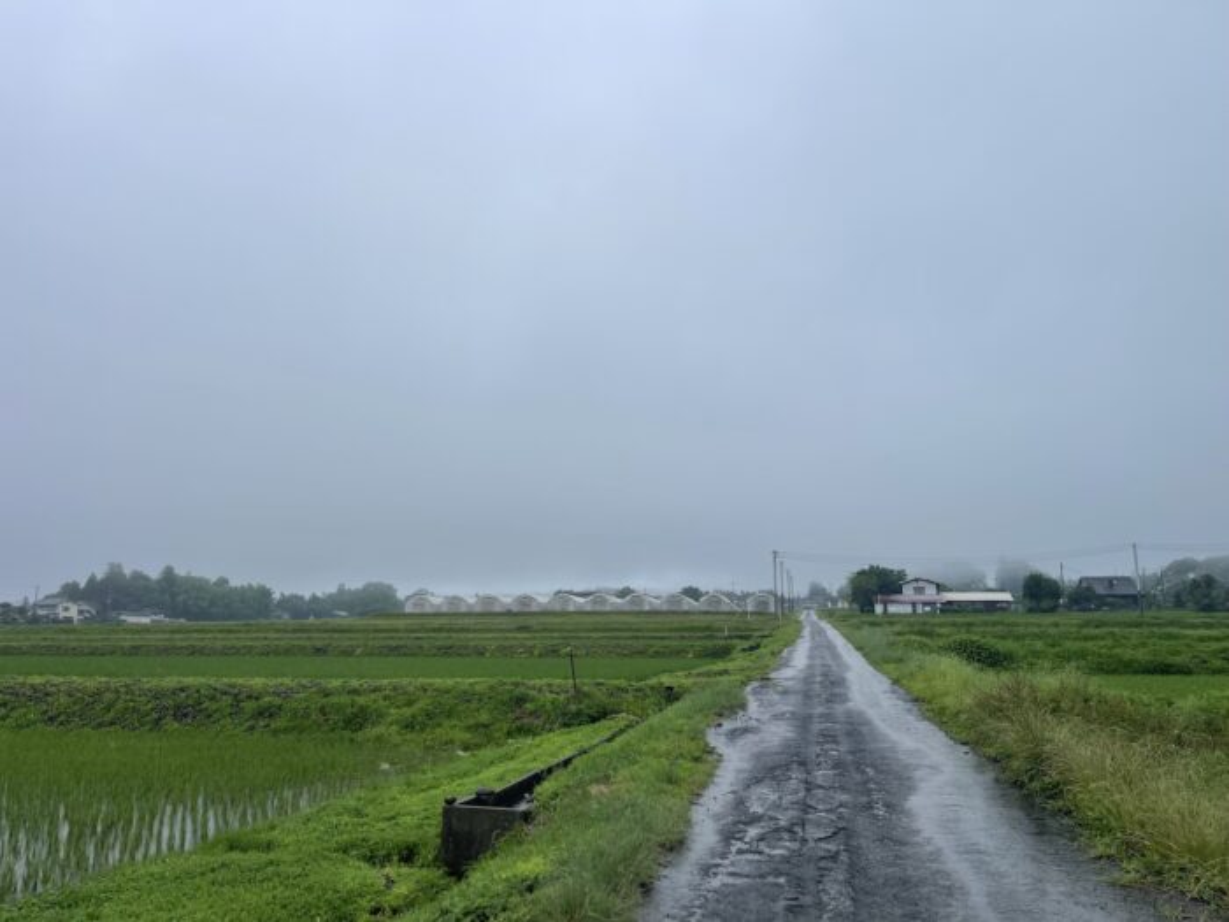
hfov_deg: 69.4
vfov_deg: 54.9
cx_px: 614
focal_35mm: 25
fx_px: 888
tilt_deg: +9.7
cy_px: 461
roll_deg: -0.6
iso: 32
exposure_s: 1/930
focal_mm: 5.1
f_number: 1.6
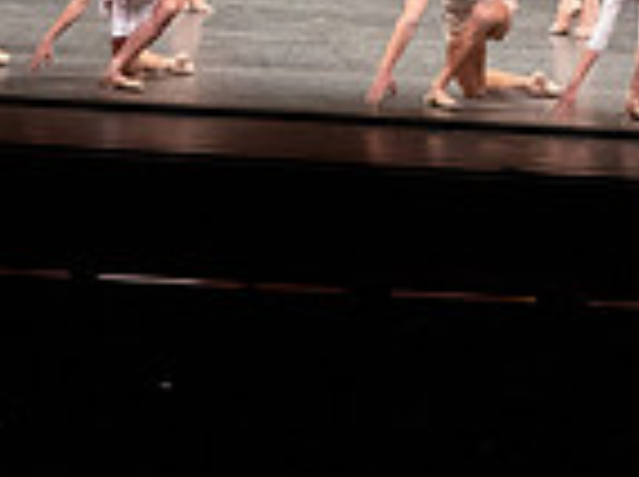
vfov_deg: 3.8
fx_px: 7242
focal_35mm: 393
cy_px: -250
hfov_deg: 5.0
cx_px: 1084
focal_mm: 100
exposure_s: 1/400
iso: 6400
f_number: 8
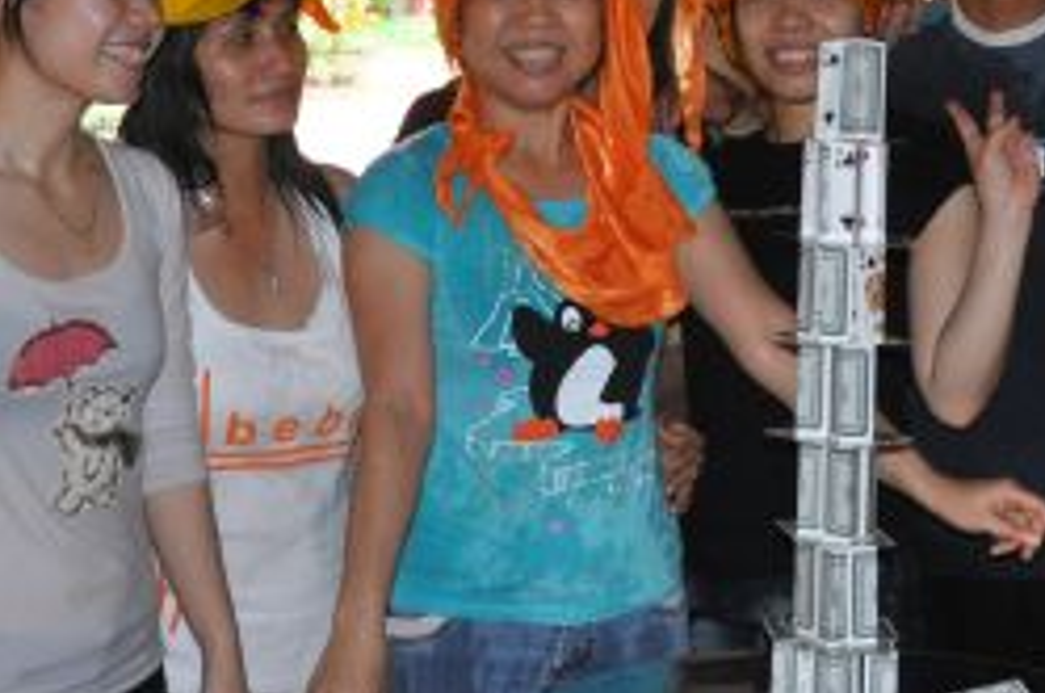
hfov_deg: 23.7
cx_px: 617
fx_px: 2492
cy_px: 208
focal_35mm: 86
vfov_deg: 15.8
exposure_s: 1/60
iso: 800
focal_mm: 22
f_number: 3.8
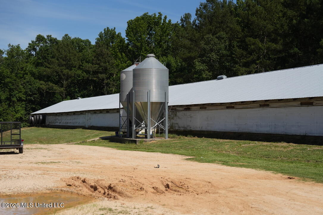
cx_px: 162
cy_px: 108
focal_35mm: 70
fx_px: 628
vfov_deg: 19.5
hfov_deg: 28.8
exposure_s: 1/8000
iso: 500
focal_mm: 70
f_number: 3.5
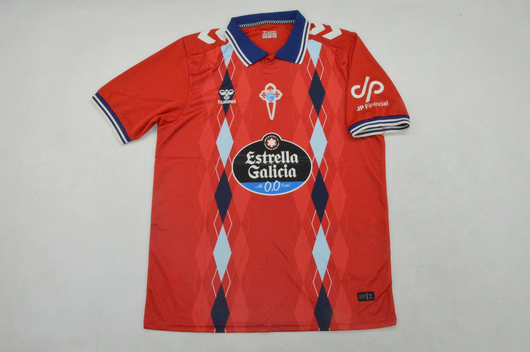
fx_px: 463
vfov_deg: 41.6
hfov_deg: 59.5
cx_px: 265
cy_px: 176
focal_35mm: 32
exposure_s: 1/200
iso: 6400
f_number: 25
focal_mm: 21
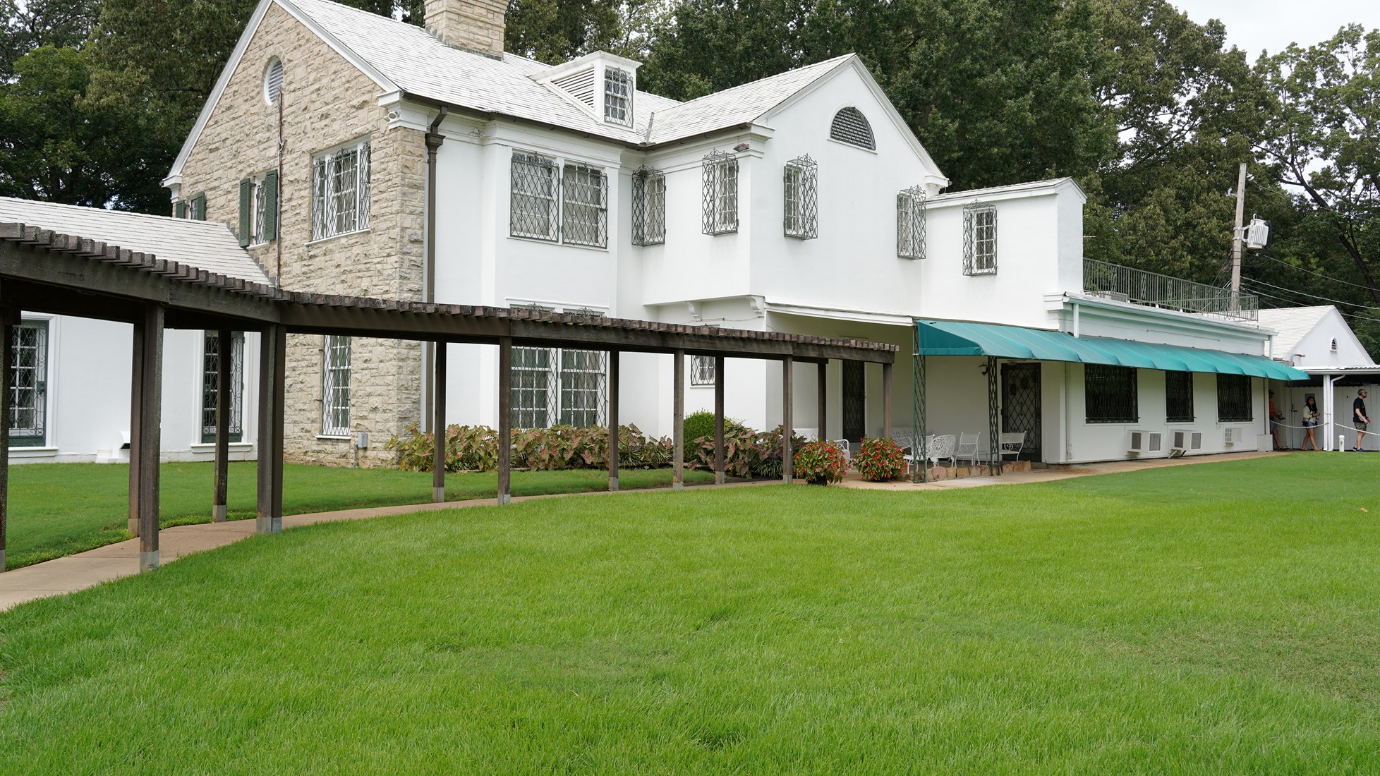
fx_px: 1098
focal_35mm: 30
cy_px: 341
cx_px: 692
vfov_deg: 38.9
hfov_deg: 64.3
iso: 100
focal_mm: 28
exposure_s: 1/100
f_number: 9
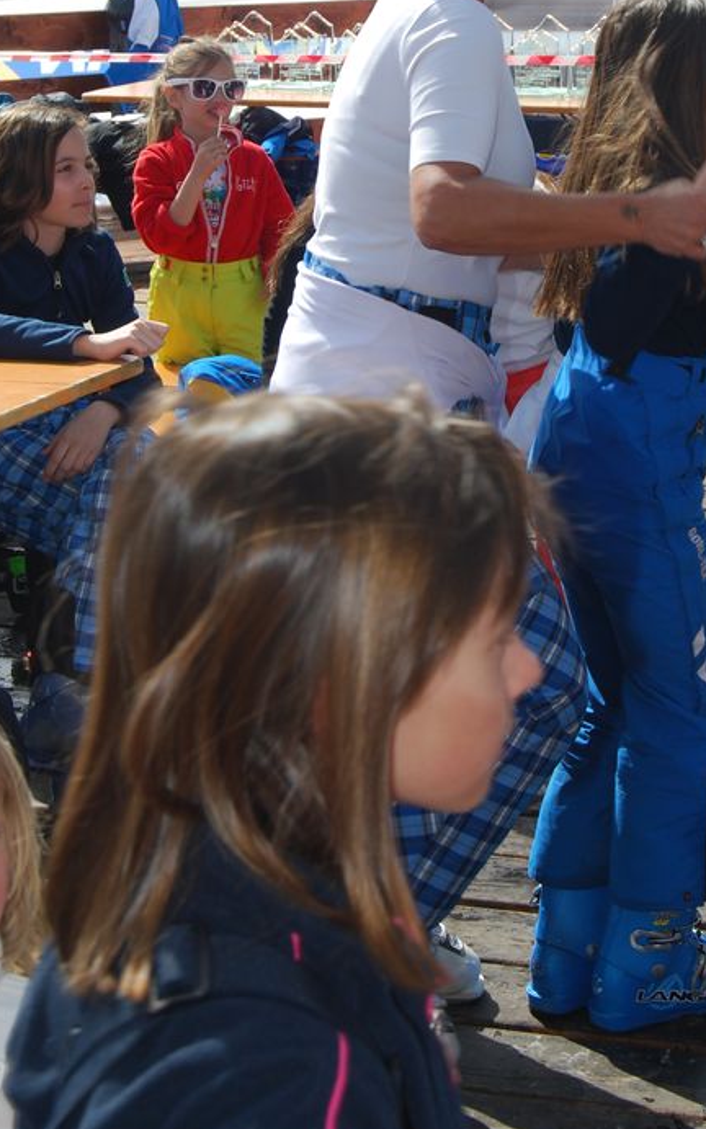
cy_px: 252
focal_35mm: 85
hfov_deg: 15.3
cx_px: 463
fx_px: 2616
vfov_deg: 24.0
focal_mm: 32
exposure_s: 1/200
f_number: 8
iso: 100
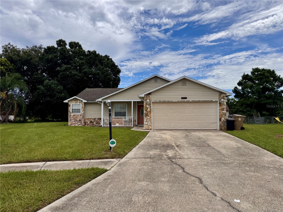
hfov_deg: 71.6
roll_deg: -0.2
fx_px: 196
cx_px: 142
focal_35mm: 24
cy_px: 106
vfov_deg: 56.8
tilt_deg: +2.4
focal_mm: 6.76
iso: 80
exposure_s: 1/7092
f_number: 1.78
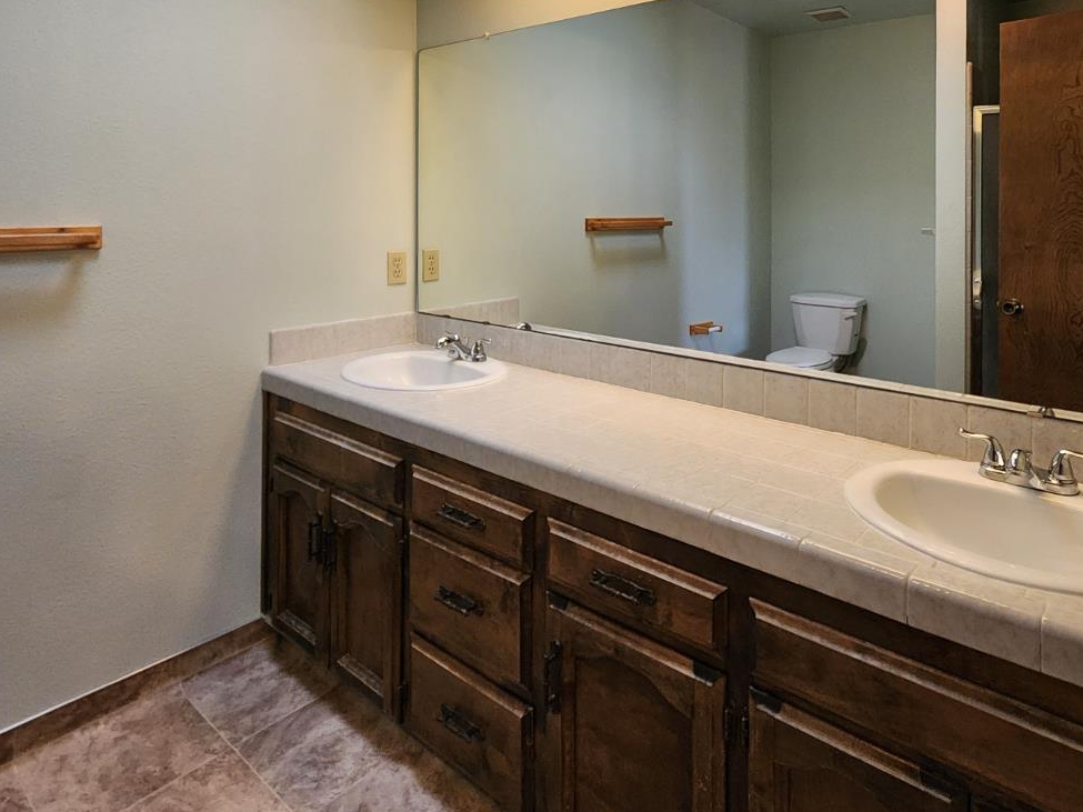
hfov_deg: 81.0
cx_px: 640
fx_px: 626
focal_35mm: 20
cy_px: 208
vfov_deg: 62.4
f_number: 2.2
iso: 250
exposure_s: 1/60
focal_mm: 2.2
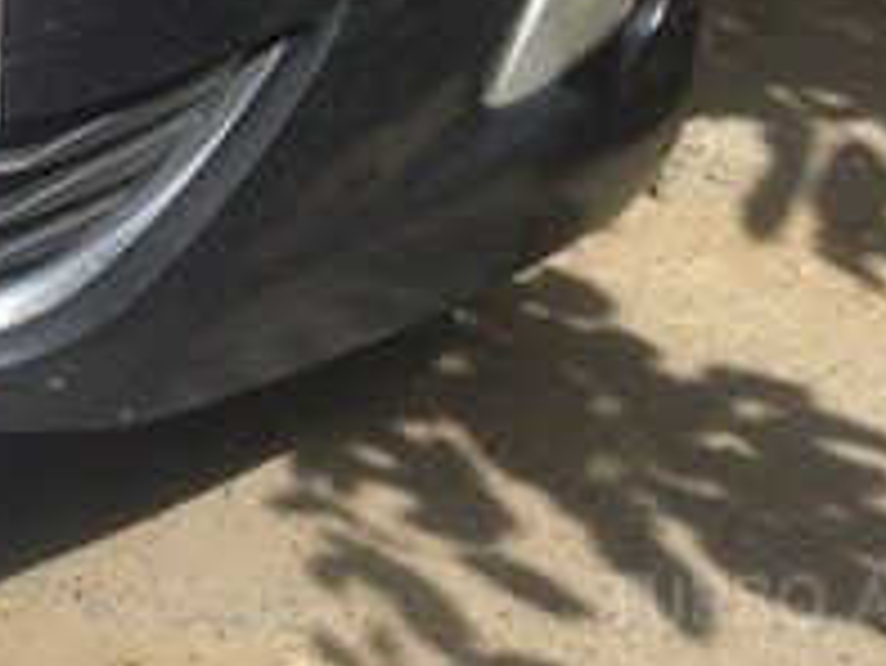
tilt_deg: -13.5
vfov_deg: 14.0
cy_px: -434
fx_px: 2484
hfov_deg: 17.7
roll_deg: -0.6
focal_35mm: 97
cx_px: -522
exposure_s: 1/1163
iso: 32
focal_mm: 4.15
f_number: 2.2
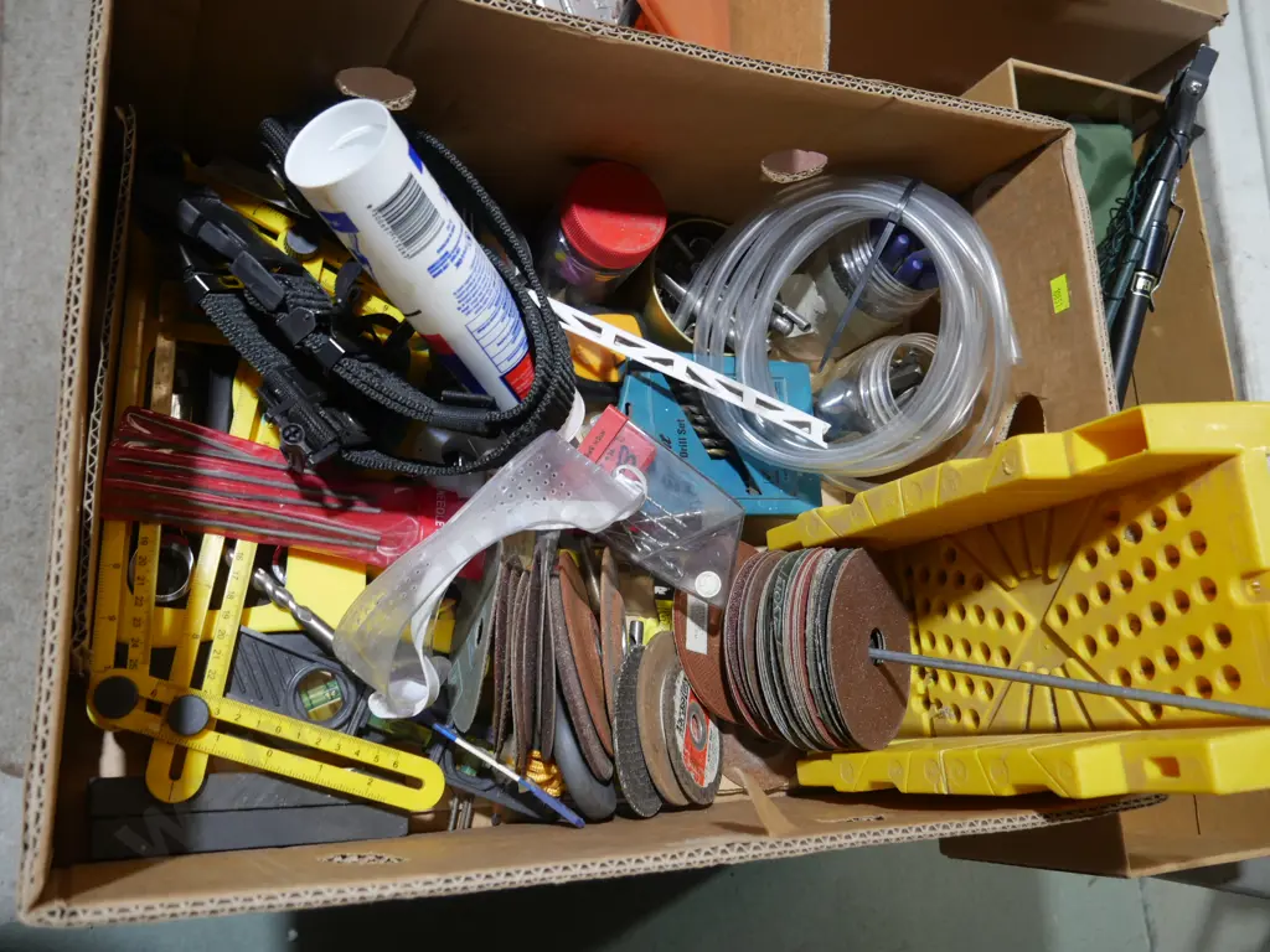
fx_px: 1101
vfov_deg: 46.8
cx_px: 635
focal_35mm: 30
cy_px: 476
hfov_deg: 60.0
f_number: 3.6
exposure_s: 1/60
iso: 400
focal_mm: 15
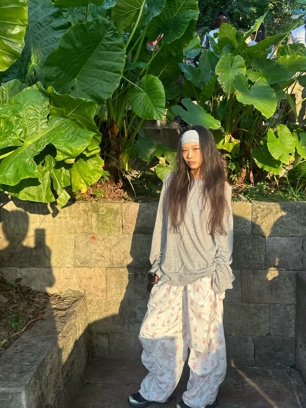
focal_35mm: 28
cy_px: 198
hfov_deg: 49.7
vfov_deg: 63.4
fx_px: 330
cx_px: 158
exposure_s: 1/60
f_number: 1.5
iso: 125
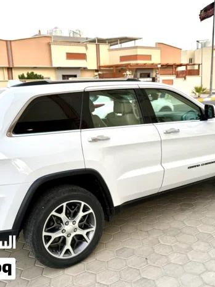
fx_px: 273
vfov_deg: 55.3
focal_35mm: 33
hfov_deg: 43.0
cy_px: 146
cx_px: 108
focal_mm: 6.76
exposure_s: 1/121
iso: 125
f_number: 1.78
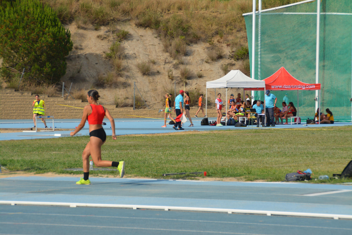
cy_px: 118
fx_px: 1466
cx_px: 176
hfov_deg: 13.7
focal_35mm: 150
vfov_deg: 9.1
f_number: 7.1
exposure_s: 1/1600
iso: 400
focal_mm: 100
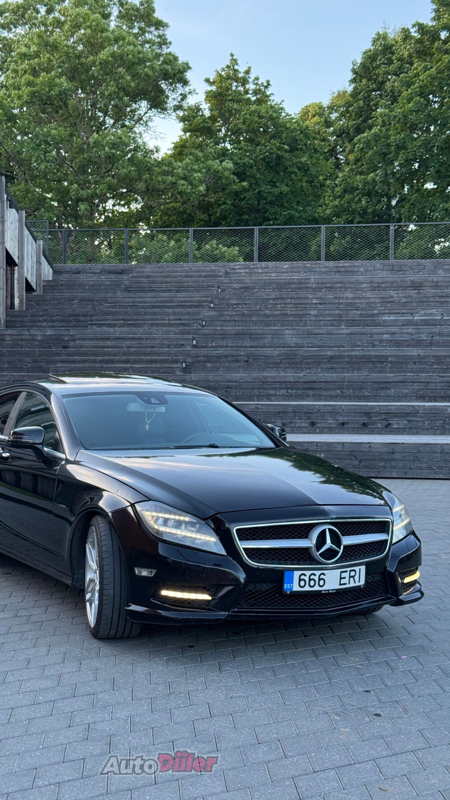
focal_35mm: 53
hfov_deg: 22.6
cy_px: 402
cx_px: 159
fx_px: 1124
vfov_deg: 39.2
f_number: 1.78
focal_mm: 6.76
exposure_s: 1/140
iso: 64
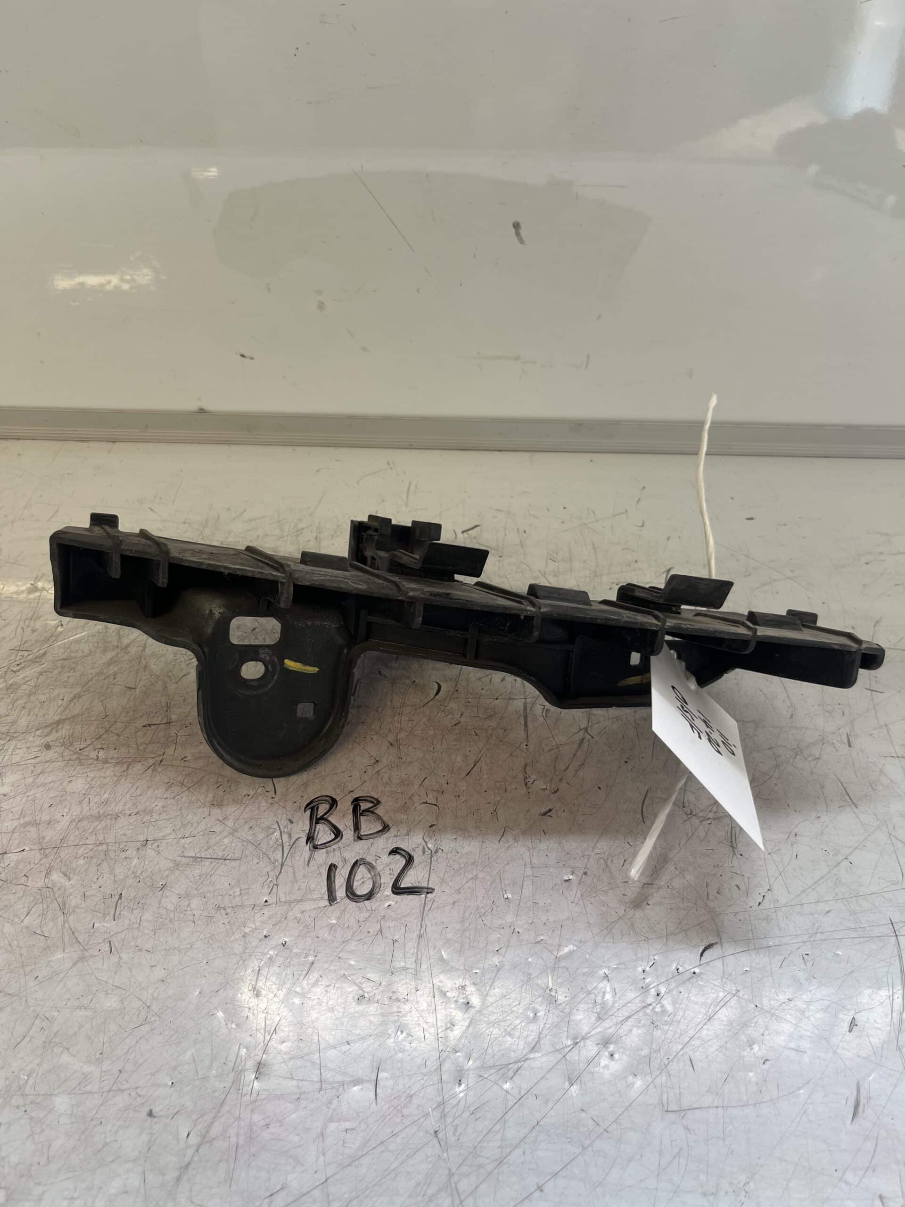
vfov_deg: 67.3
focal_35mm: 26
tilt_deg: -40.0
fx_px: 906
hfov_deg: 53.1
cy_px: 604
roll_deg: -1.4
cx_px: 452
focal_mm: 5.1
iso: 50
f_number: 1.6
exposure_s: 1/122
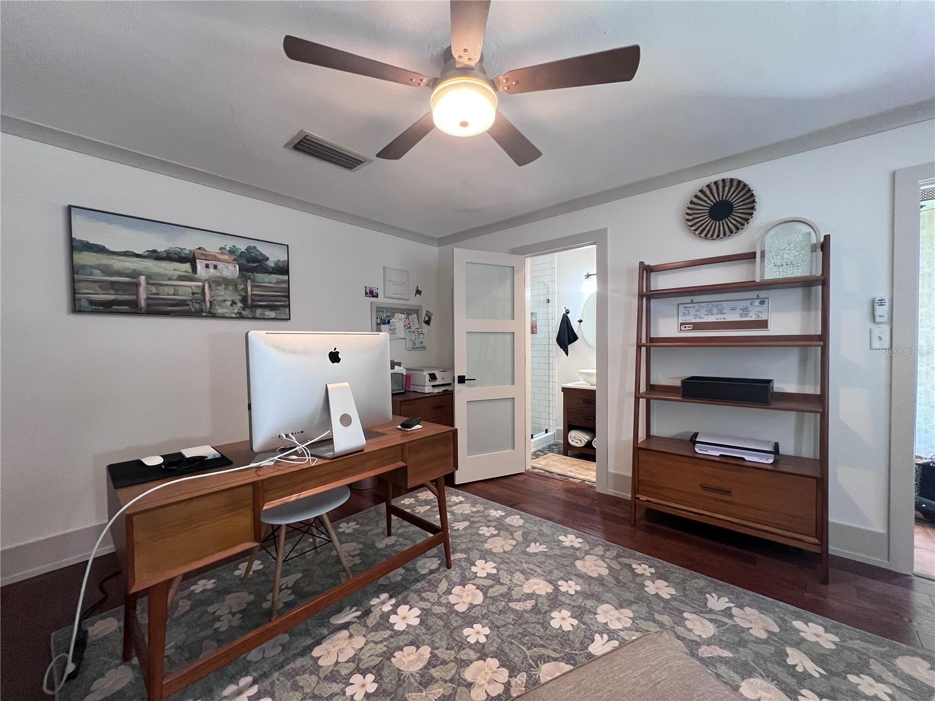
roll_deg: +1.0
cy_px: 350
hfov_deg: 106.2
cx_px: 468
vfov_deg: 89.9
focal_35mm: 13
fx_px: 351
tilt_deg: -1.3
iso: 320
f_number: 1.8
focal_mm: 1.57
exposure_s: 1/60
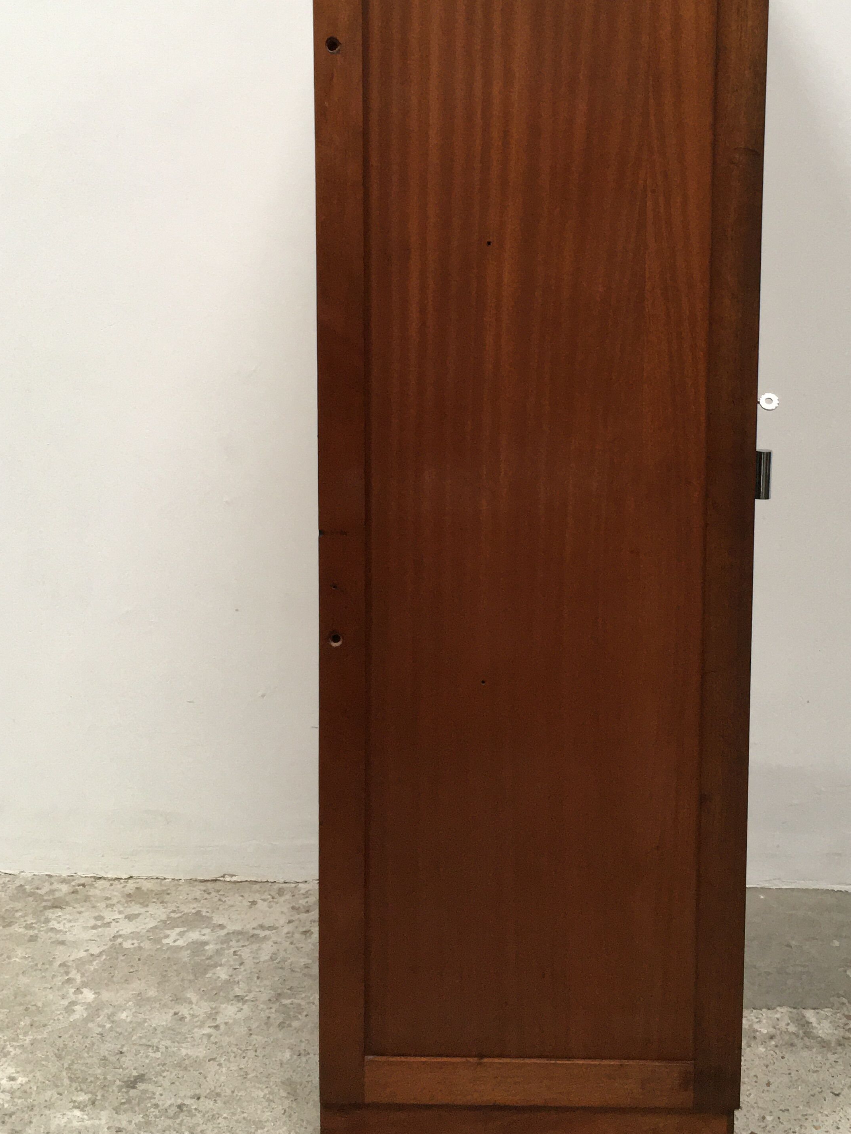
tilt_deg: -7.6
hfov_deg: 34.9
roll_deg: -0.7
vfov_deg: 45.2
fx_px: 1344
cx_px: 543
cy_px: 388
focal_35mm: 41
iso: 160
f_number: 2.2
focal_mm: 4.15
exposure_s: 1/33
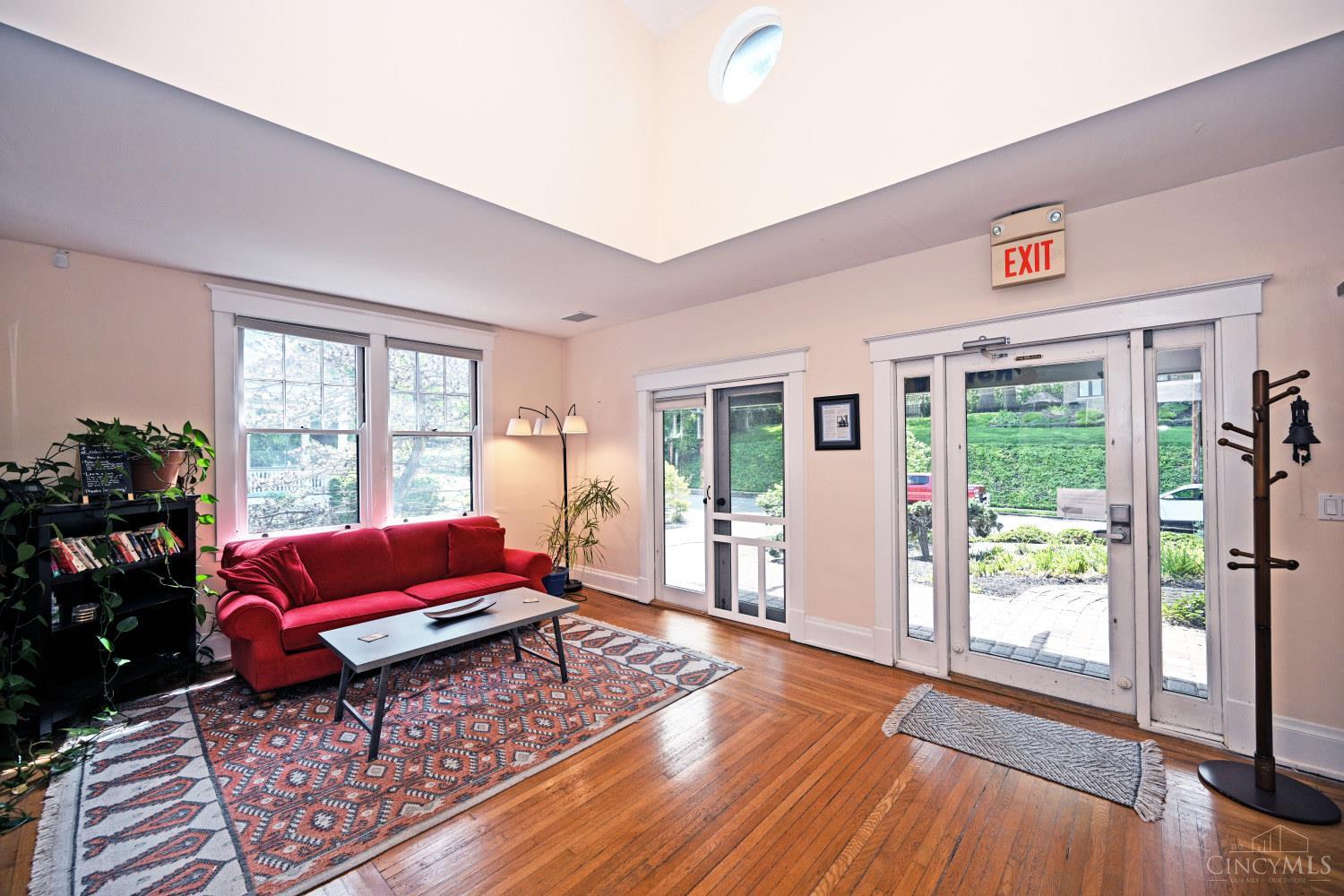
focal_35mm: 14
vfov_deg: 81.2
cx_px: 672
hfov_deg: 104.3
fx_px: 523
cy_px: 448
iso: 200
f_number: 4.5
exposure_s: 1/80
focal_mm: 14
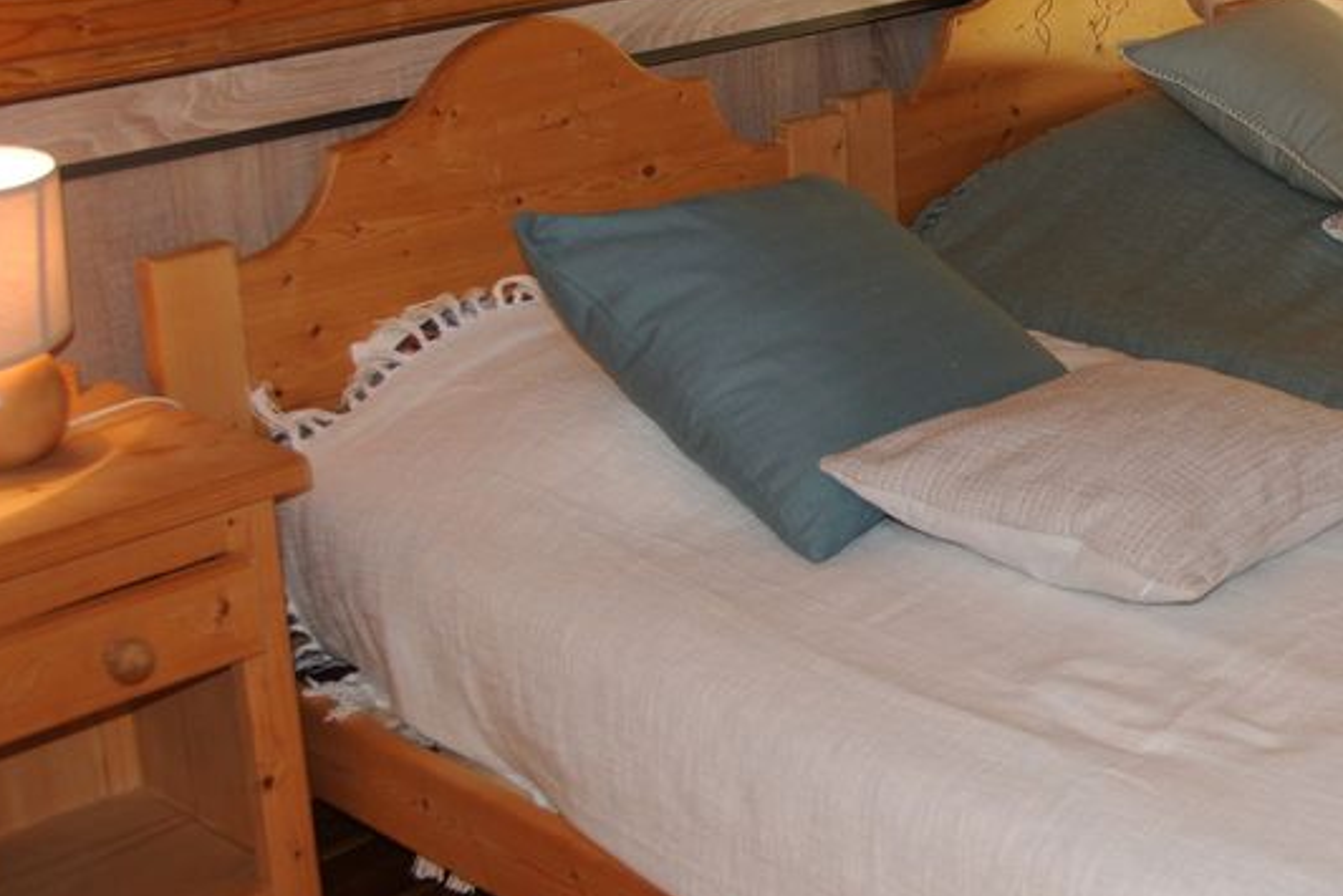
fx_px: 2463
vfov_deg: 20.5
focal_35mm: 66
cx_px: 1368
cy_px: 265
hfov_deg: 28.5
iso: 200
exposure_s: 1/60
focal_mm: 20
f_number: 3.5
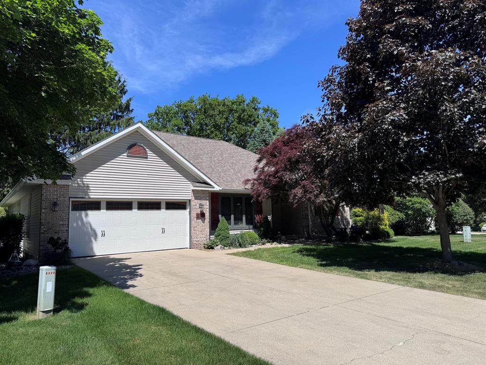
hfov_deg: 71.6
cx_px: 243
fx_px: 337
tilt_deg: +5.6
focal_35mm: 24
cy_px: 182
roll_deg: +1.4
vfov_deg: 56.8
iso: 80
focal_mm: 6.76
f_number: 1.78
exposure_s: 1/4950
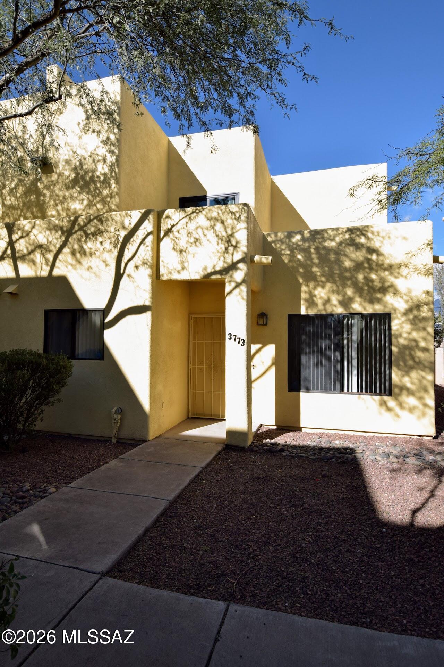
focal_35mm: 18
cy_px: 334
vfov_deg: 90.0
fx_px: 333
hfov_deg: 67.4
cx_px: 222
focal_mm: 12
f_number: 9
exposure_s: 1/640
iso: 400
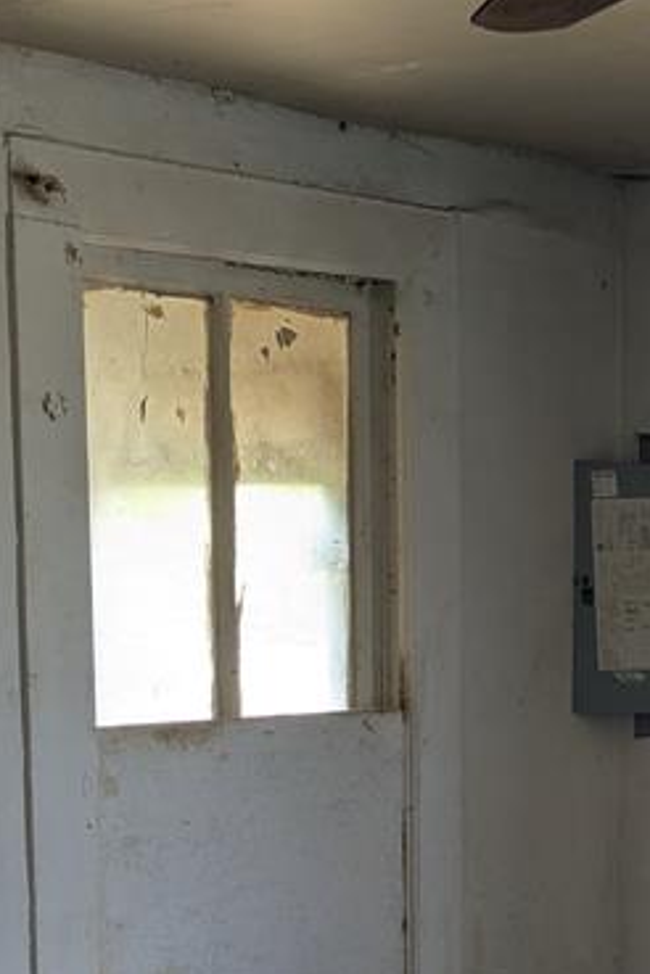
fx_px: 2112
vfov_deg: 25.2
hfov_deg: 16.6
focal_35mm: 78
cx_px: 824
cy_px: 882
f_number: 1.73
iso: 54
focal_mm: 4.38
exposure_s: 1/120
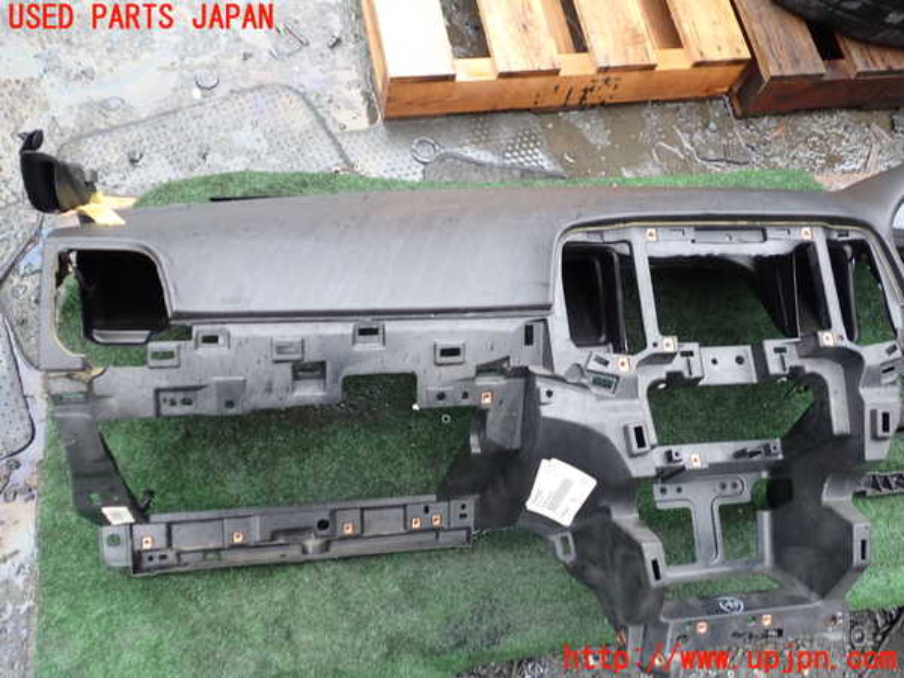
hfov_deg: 60.0
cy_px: 339
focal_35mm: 30
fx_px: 783
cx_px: 452
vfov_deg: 46.8
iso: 100
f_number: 2.3
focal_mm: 5.4
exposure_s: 1/60
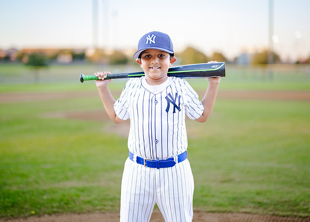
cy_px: 97
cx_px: 158
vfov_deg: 23.6
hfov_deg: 32.7
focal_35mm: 60
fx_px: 528
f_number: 1.2
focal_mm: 50
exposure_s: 1/1000
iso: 250
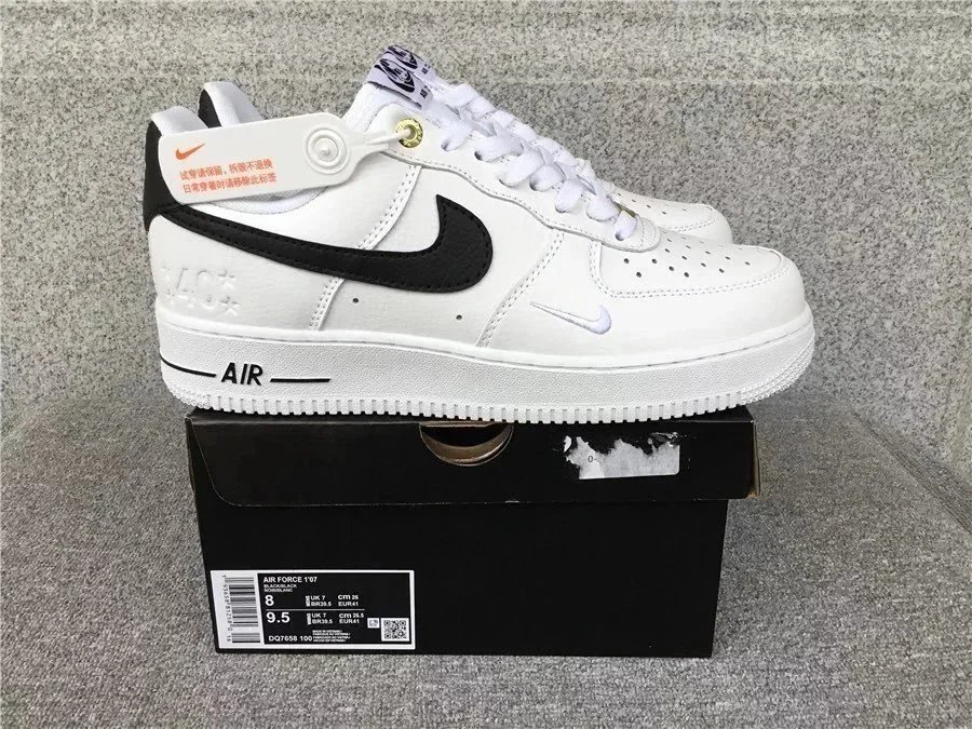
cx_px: 486
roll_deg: +0.0
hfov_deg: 58.4
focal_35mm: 31
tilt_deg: -21.3
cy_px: 364
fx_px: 870
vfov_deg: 45.4
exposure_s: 1/153
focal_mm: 3.3
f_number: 2.4
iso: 25
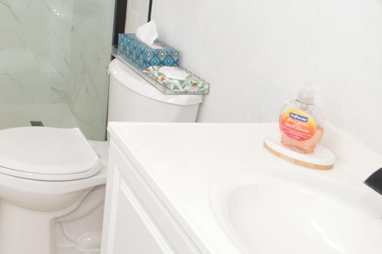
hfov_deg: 34.9
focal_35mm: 44
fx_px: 466
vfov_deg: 28.3
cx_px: -81
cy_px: -8
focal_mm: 12
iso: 800
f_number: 9
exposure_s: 1/80
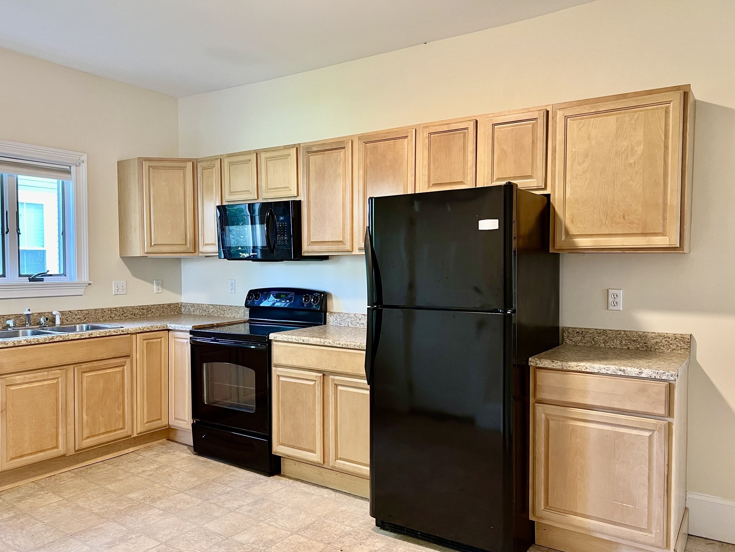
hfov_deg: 65.3
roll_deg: +0.1
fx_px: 573
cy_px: 286
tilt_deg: -2.2
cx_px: 355
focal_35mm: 27
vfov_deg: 51.3
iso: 200
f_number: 1.5
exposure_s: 1/60
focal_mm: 5.7
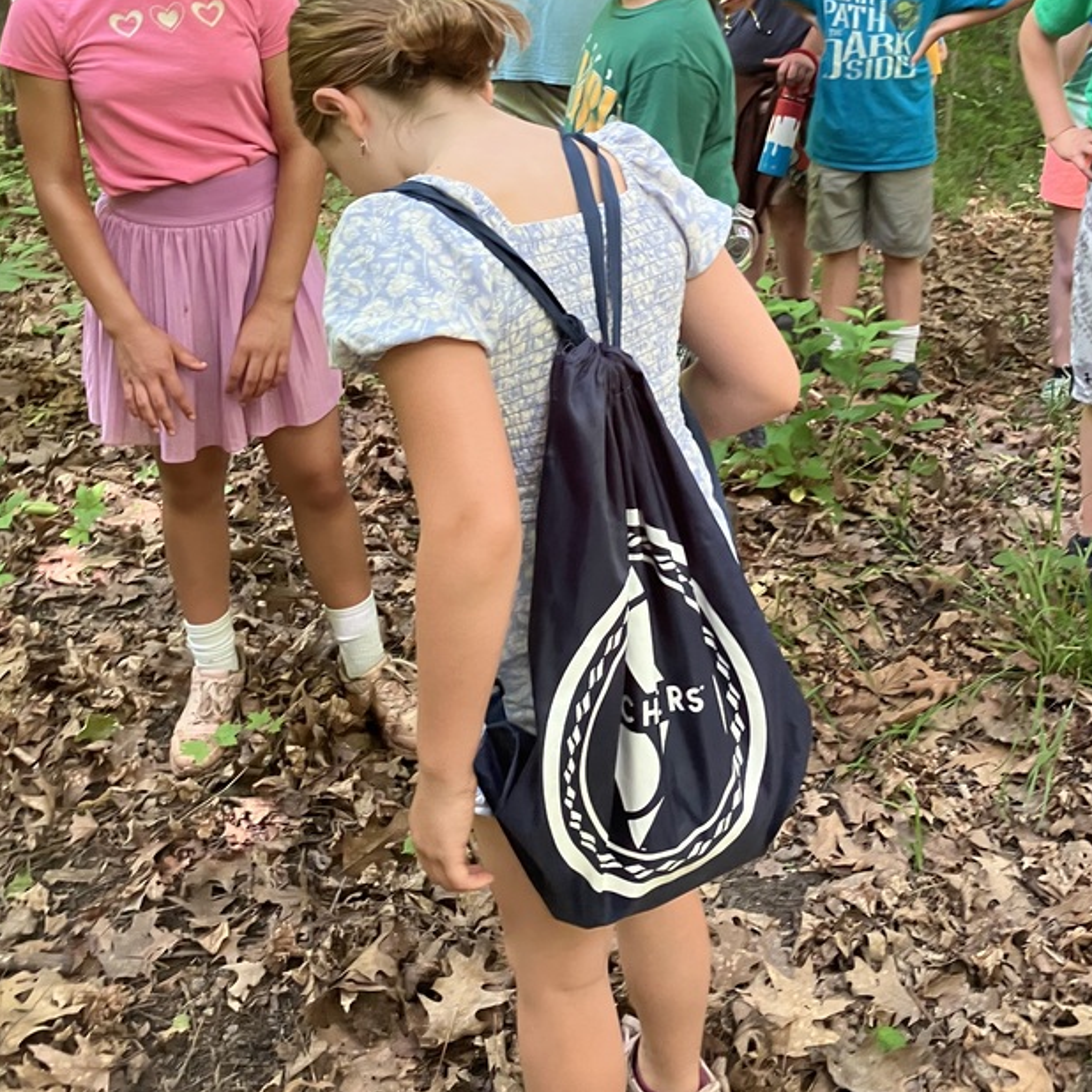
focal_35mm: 41
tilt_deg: -15.2
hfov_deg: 40.9
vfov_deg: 39.6
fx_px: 1463
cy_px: 249
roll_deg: -1.2
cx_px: 548
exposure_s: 1/61
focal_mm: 3.99
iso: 80
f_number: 1.8
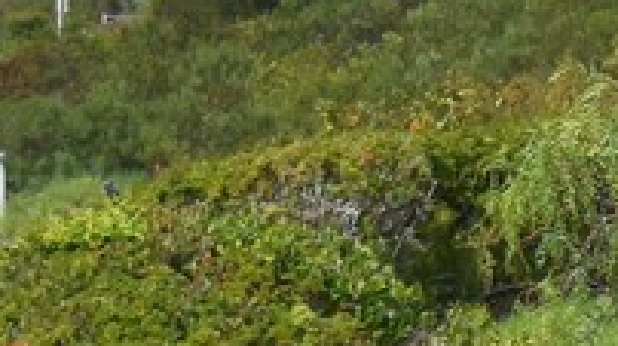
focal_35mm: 393
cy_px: 205
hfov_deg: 5.4
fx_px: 6432
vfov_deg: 3.1
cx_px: -511
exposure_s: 1/640
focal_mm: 12.6
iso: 125
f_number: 4.4
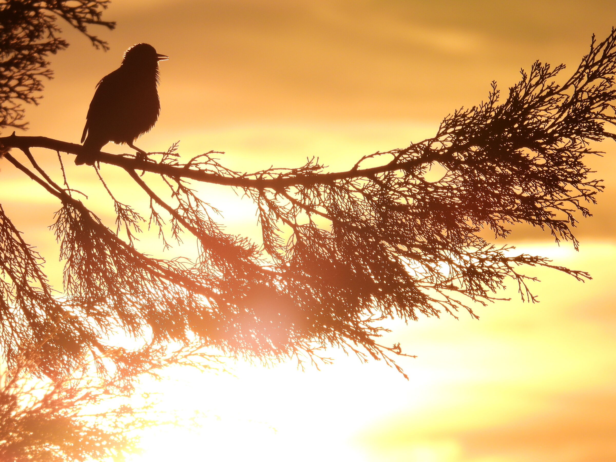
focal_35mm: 950
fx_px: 16905
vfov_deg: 1.6
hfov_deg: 2.1
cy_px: 231
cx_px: 308
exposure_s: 1/2500
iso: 100
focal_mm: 170
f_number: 8
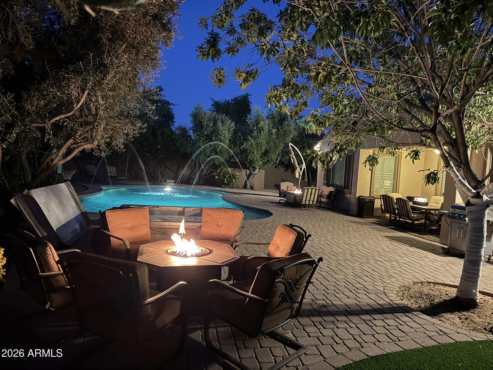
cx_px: 246
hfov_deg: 71.6
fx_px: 342
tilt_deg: -3.3
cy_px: 185
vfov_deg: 56.8
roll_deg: -3.3
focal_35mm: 24
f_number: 1.78
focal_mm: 6.76
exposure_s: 1/9
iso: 1000
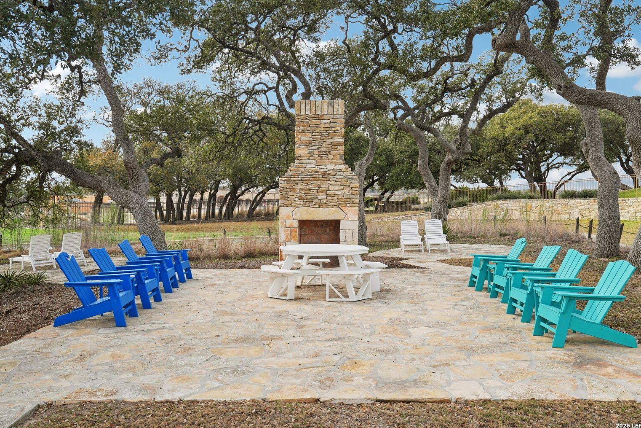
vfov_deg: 40.0
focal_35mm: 33
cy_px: 202
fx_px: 588
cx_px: 319
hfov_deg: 57.2
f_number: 8
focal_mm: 31
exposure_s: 1/250
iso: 200
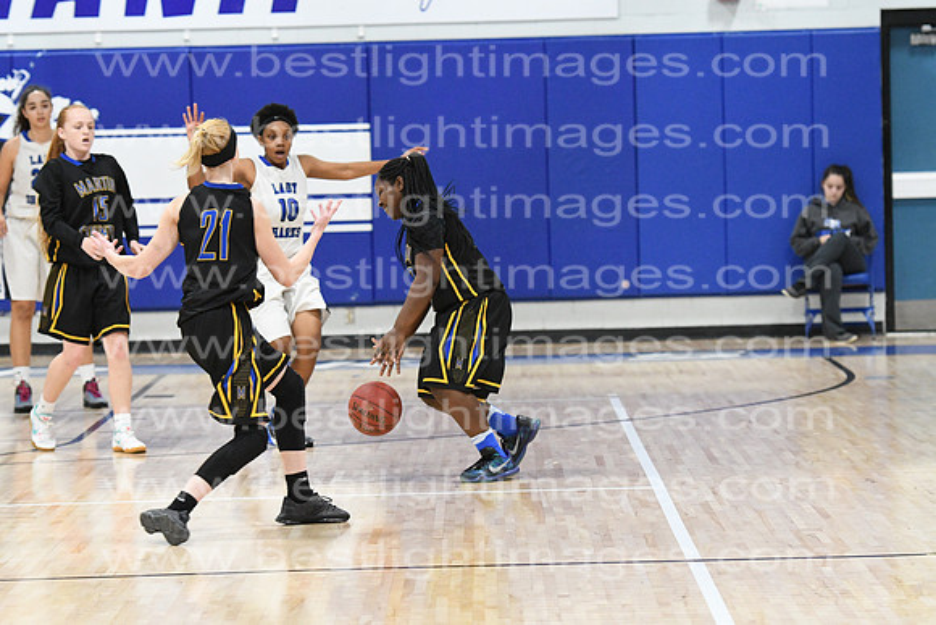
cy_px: 312
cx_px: 468
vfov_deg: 8.2
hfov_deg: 12.2
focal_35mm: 168
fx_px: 4369
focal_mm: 112
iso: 5000
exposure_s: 1/640
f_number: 3.5
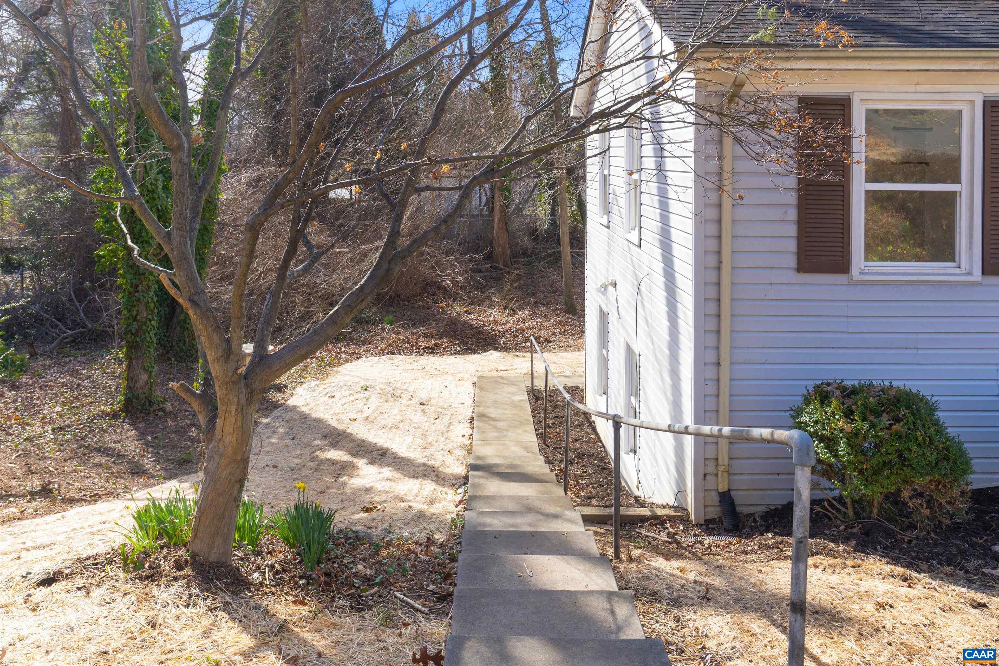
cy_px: 333
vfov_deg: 44.6
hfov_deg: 63.2
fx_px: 812
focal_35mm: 29
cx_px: 500
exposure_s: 1/250
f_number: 5
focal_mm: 19.5
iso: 100
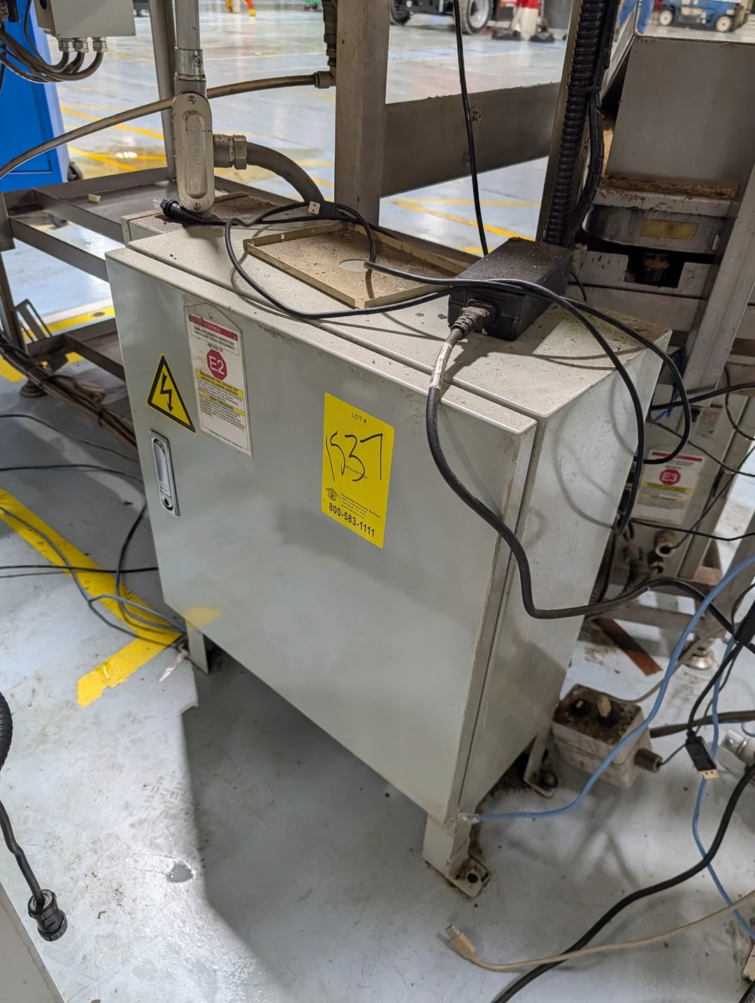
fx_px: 696
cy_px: 502
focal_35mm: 24
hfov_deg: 56.9
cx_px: 378
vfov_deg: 71.5
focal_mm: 6.9
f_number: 1.68
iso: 489
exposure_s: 1/398
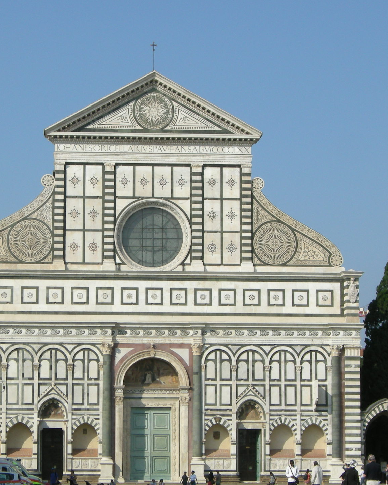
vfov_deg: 17.6
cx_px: 155
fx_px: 1565
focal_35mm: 109
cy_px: 300
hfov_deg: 14.1
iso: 64
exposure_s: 1/321
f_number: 6.1
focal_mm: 12.9
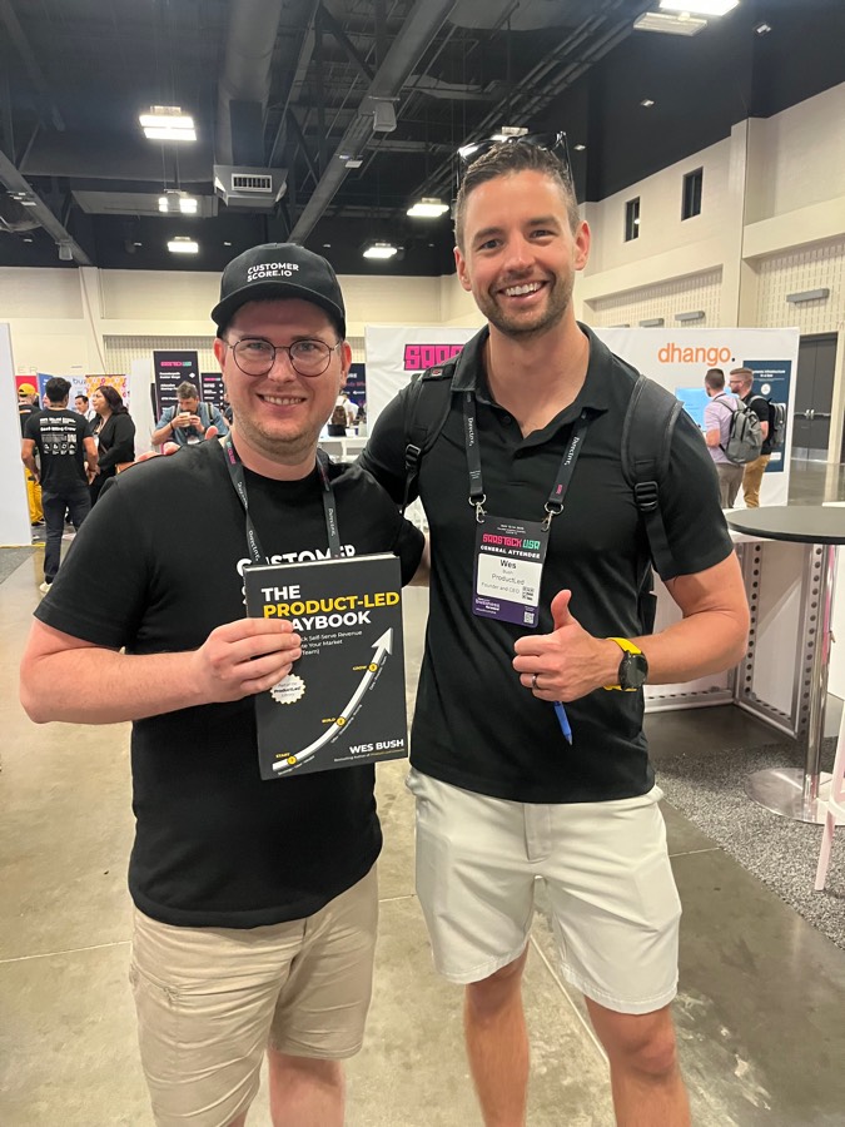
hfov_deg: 53.1
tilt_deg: -13.0
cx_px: 422
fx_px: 846
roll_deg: -0.2
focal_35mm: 26
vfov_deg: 67.3
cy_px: 564
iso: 640
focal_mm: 5.1
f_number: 1.6
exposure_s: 1/40
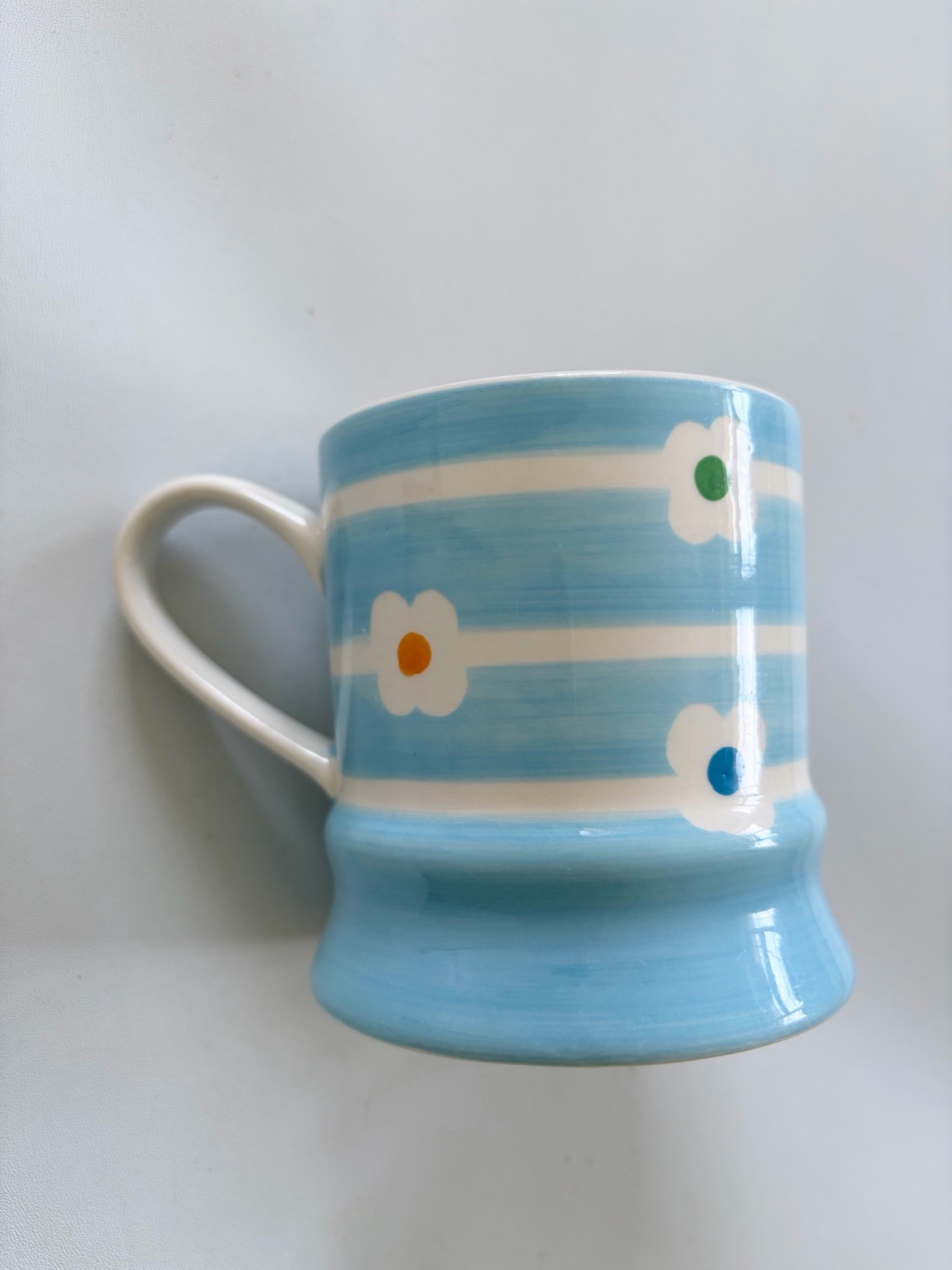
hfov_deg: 53.1
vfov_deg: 67.3
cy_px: 635
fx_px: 953
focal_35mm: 26
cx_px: 476
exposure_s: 1/121
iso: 80
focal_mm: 5.96
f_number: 1.6
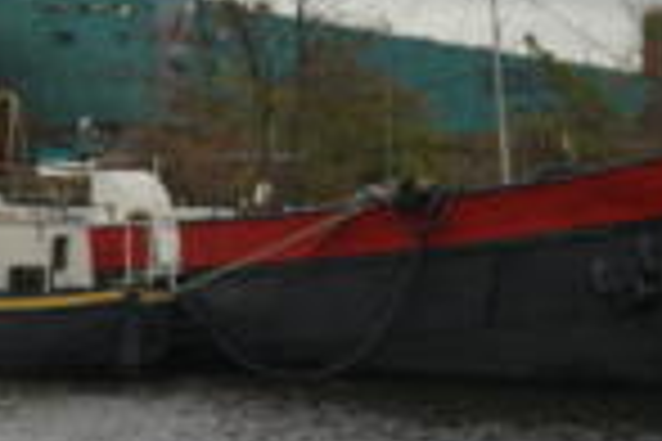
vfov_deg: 8.0
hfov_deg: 11.6
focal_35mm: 170
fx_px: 3126
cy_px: -74
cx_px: -320
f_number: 3.5
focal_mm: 50
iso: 100
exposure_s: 1/160
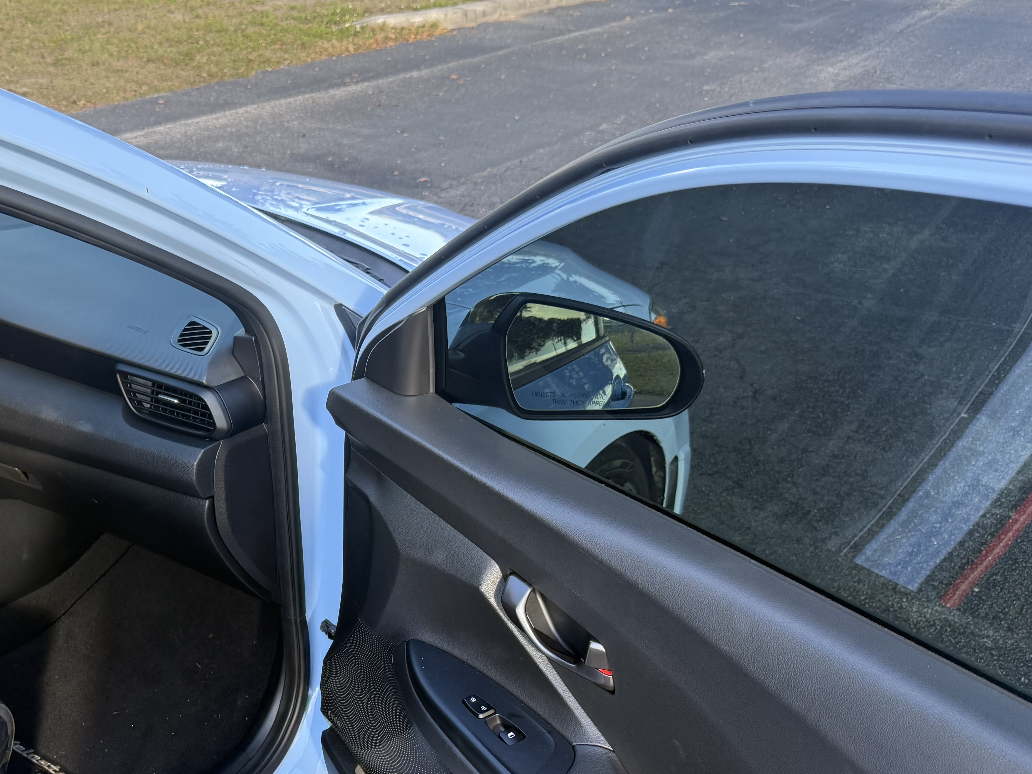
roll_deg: +0.1
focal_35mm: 39
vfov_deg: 36.5
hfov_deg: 45.9
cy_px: 508
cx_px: 237
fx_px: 1163
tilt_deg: -27.7
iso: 100
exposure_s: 1/297
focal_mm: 6.76
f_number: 1.78
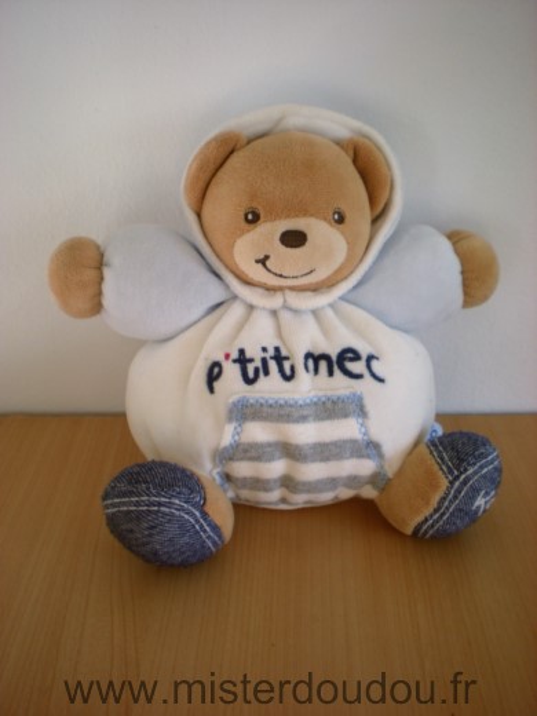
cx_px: 268
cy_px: 358
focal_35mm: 38
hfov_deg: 37.7
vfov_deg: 49.0
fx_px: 786
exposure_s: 1/50.4
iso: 64
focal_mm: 6.3
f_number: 3.1
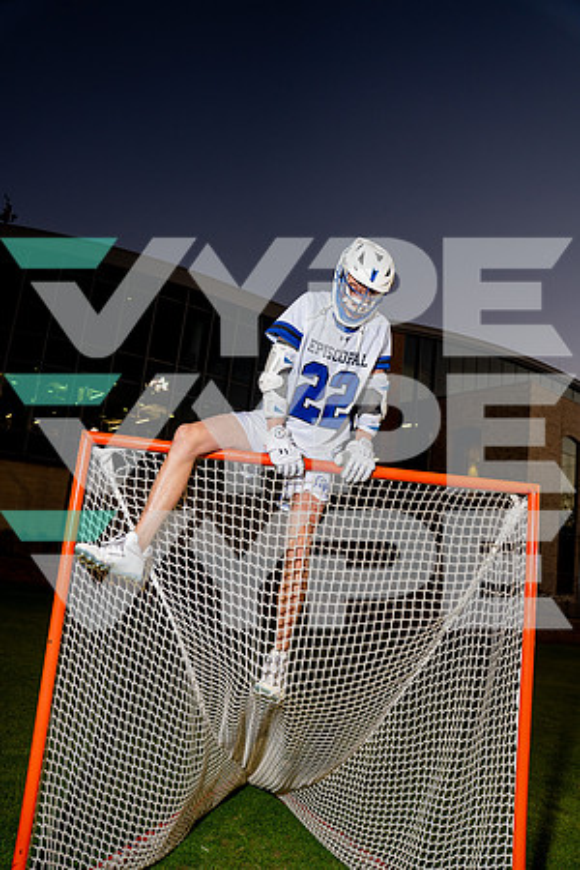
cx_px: 290
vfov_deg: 69.4
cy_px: 435
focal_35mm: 26
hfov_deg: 49.6
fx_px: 628
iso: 400
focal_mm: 26
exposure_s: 1/250
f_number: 4
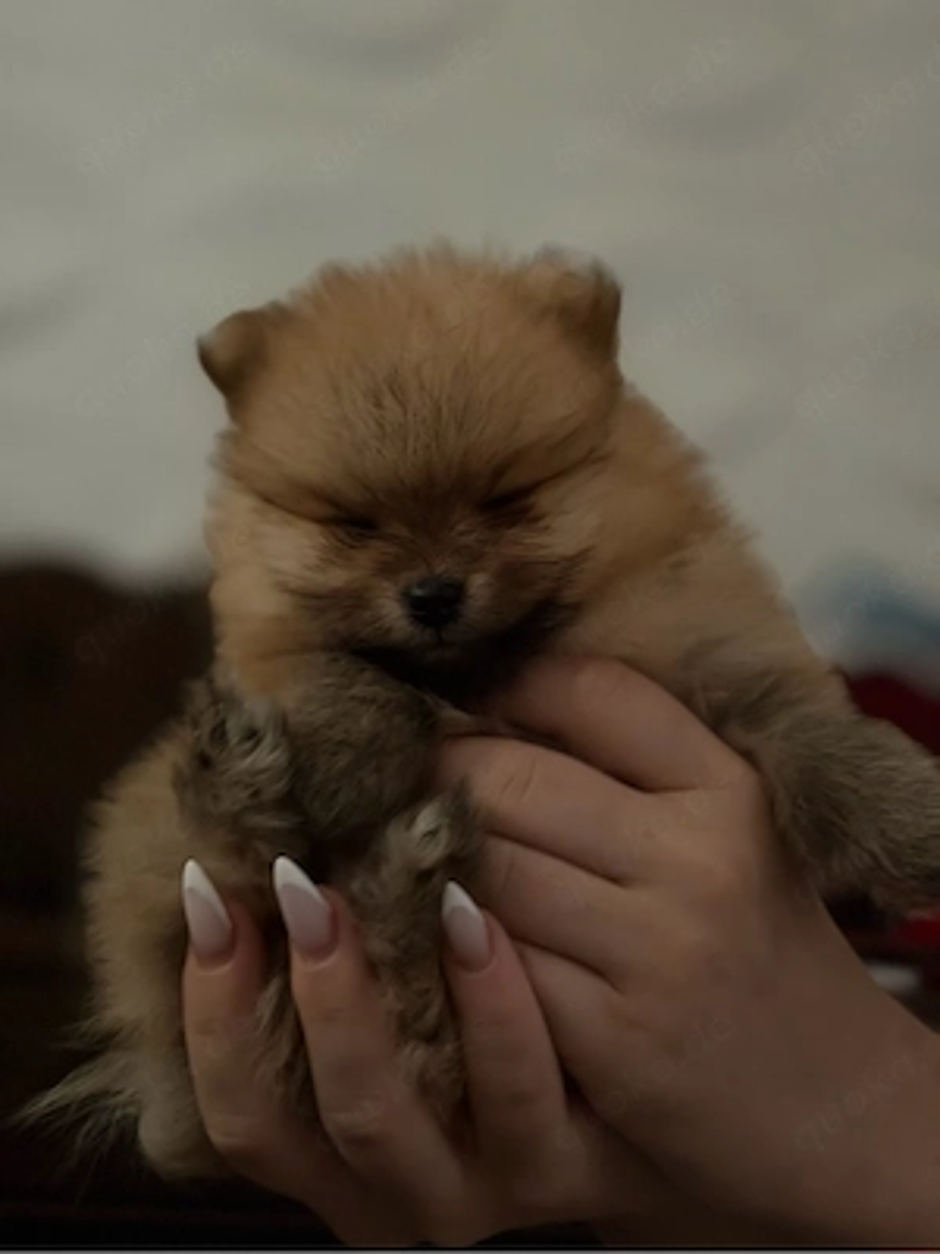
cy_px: 627
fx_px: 1738
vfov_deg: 39.7
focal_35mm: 48
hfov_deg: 30.3
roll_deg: -5.1
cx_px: 470
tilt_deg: +9.6
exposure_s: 1/15
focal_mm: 6.76
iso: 1000
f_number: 1.78
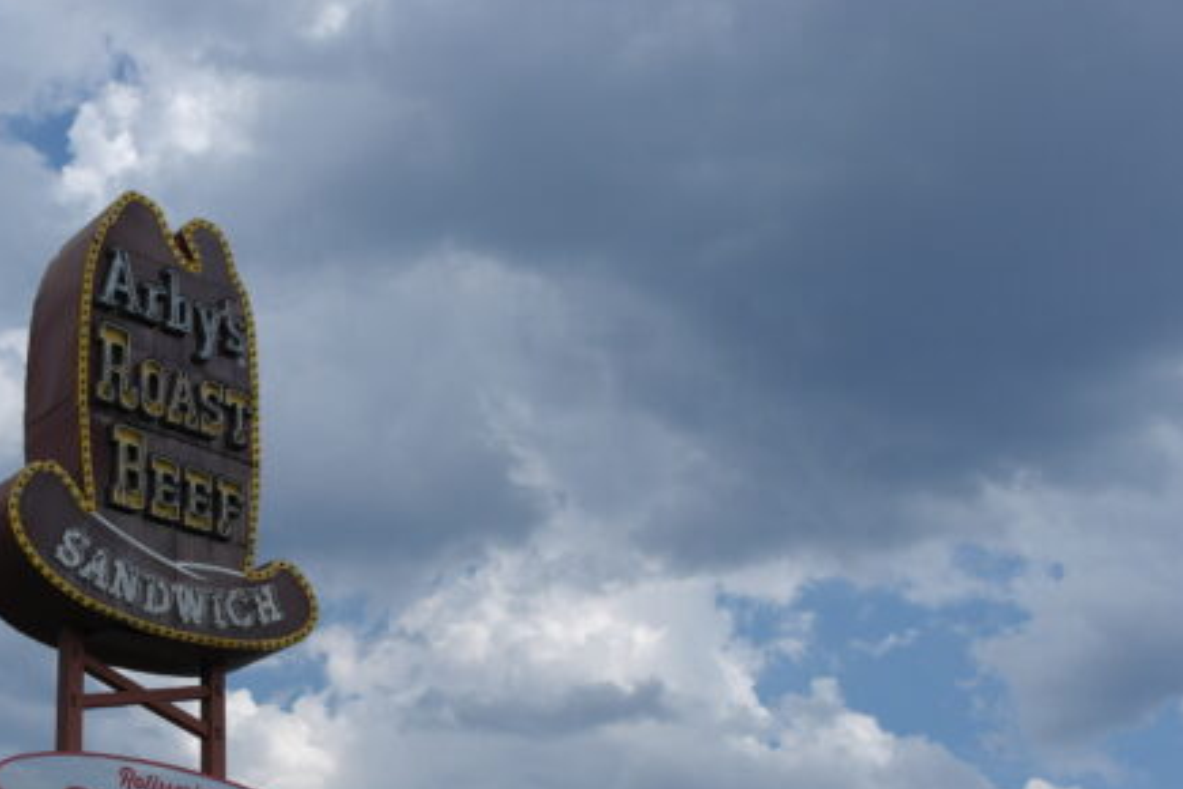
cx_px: 193
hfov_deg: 35.9
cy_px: 599
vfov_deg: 25.2
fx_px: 1742
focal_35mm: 53
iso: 100
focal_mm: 20
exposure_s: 1/400
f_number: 8
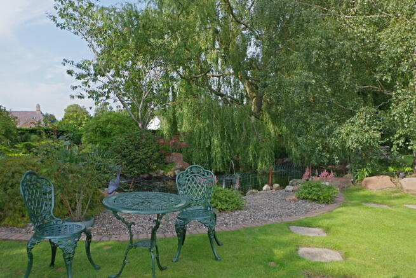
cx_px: 208
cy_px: 139
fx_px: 312
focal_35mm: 27
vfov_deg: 48.0
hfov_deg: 67.4
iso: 200
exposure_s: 1/400
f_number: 5
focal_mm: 18
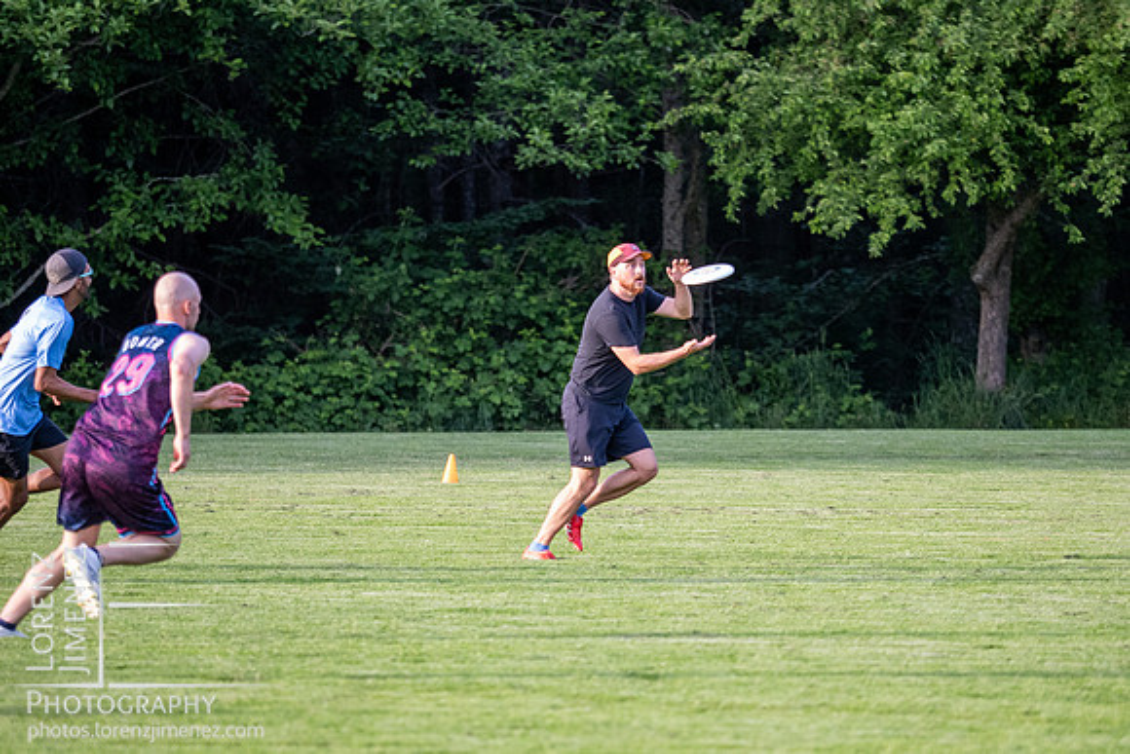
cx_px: 597
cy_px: 427
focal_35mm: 330
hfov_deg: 6.2
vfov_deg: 4.2
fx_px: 10354
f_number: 2.8
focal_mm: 150
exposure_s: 1/1000
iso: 800
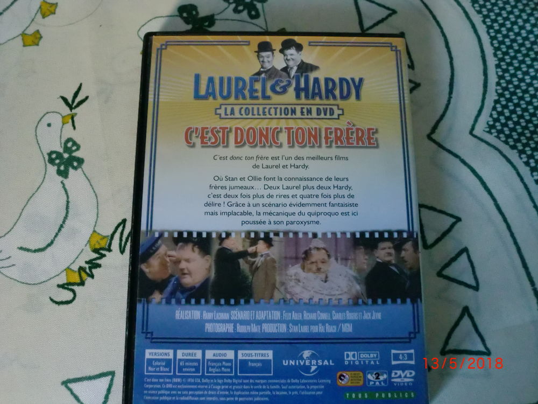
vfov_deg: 34.3
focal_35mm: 42
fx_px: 653
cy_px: 202
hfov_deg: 44.8
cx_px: 269
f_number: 3.4
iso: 800
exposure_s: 1/60
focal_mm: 7.7
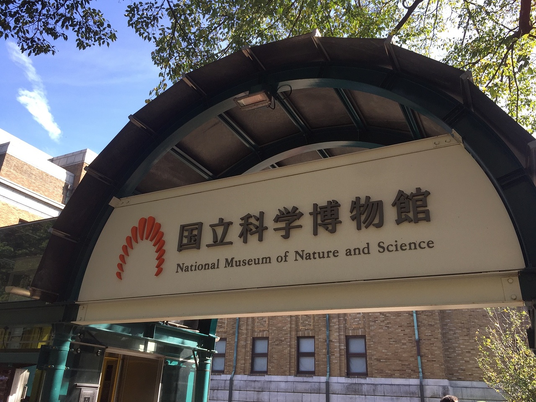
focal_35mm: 29
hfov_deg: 61.7
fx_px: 449
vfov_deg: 48.2
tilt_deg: +24.0
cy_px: 201
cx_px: 268
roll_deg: -2.2
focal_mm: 4.15
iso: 32
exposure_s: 1/439
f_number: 2.2
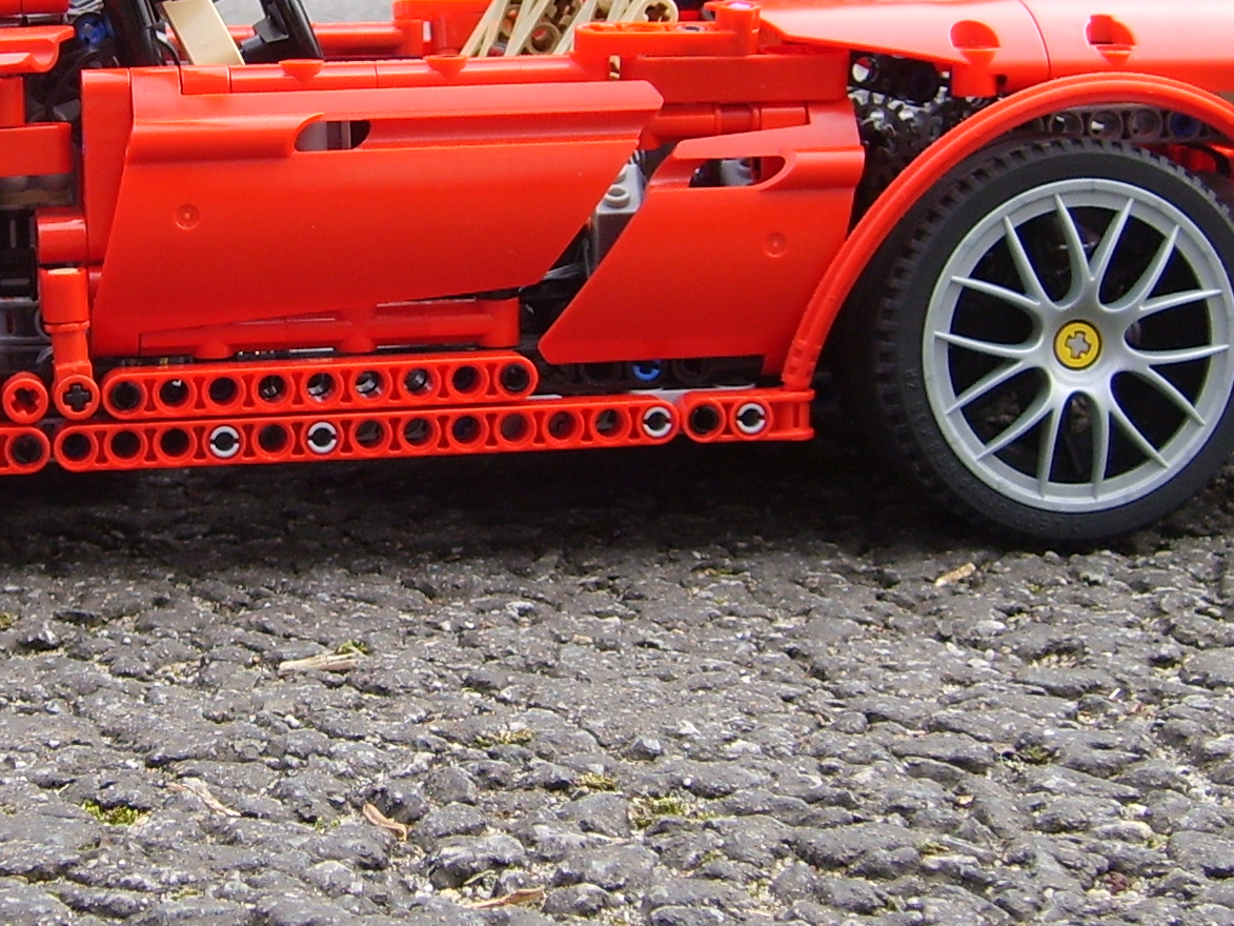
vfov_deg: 17.5
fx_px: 2995
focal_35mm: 84
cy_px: 353
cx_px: 288
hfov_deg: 23.0
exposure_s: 1/250
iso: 50
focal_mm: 5.8
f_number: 2.8
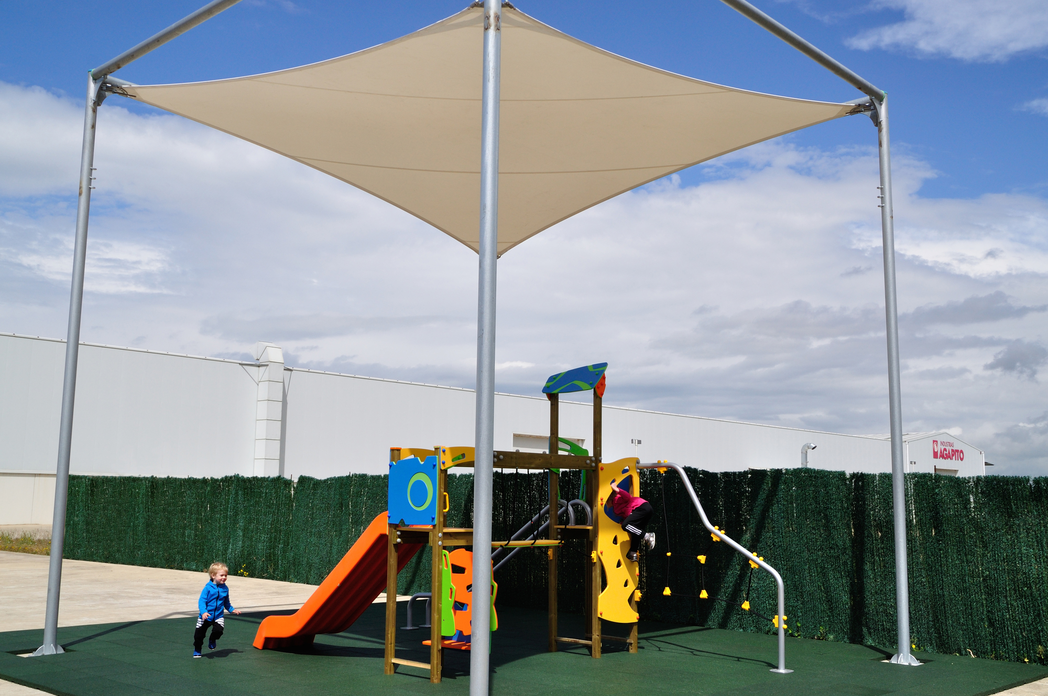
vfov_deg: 35.4
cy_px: 348
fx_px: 1090
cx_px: 524
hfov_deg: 51.3
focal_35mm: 38
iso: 200
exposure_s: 1/500
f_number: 11
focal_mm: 25
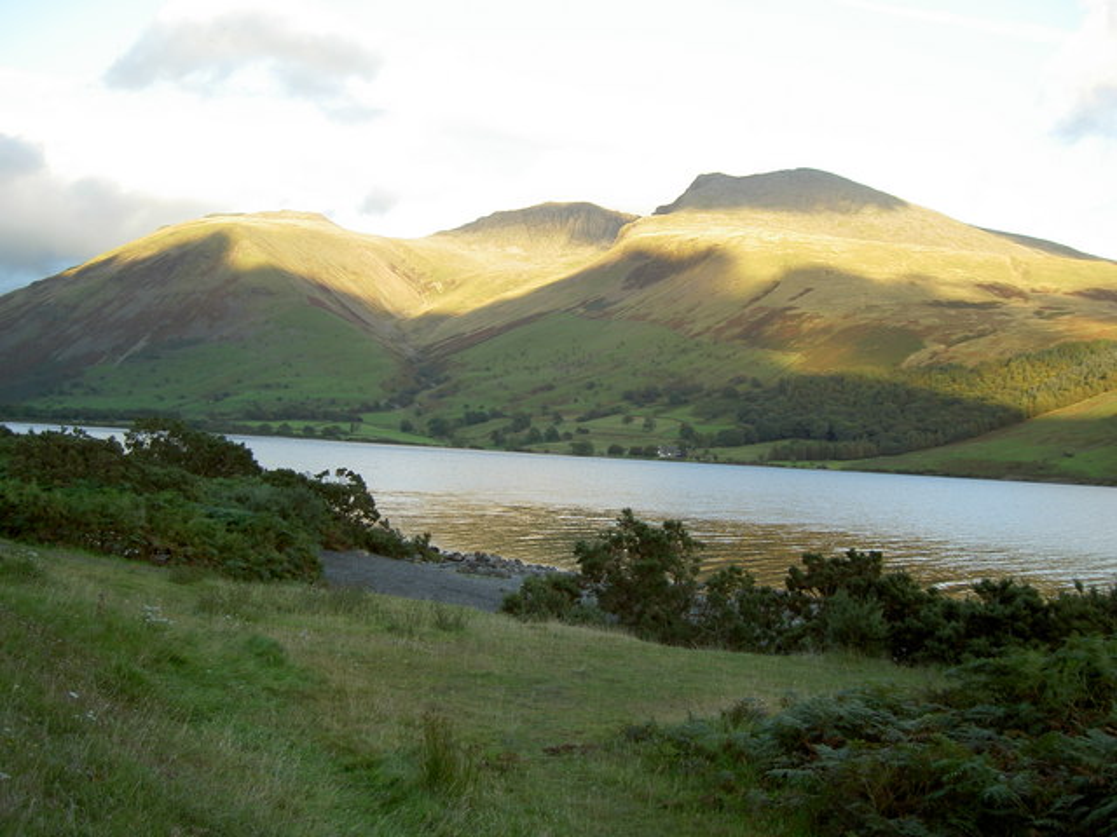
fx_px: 1258
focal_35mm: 39
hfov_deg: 47.9
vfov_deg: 36.8
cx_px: 558
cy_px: 418
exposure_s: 1/125
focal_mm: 8
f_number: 2.8
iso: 50
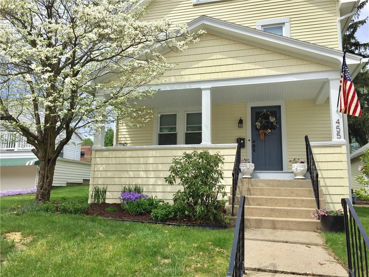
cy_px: 138
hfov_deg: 61.7
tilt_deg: +7.8
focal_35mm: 29
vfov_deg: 48.2
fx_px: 309
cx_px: 184
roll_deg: -1.2
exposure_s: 1/2083
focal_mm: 4.15
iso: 32
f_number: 2.2
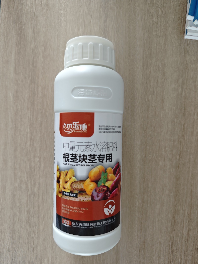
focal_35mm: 23
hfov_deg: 58.9
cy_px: 132
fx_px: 175
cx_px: 99
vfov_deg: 73.9
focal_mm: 6.55
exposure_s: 1/33.3
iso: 800
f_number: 1.6
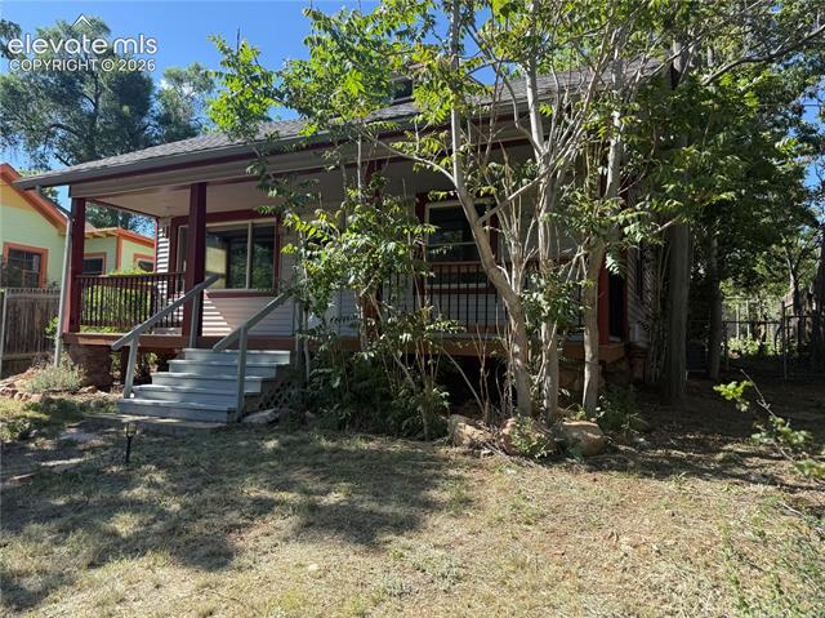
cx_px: 412
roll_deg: -1.0
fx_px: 572
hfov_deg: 71.6
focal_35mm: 24
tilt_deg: +4.6
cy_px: 309
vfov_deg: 56.8
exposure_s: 1/1032
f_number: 1.78
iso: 80
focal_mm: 6.76
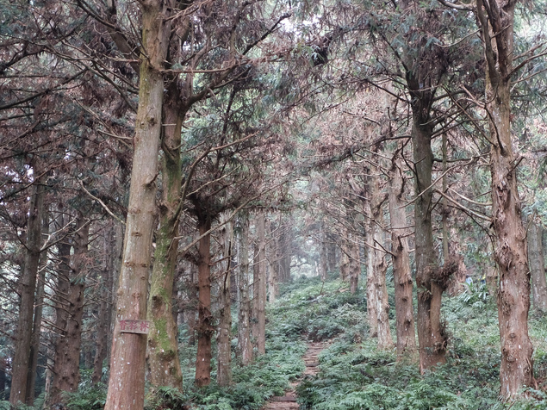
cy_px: 275
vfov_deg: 27.3
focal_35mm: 53
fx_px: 837
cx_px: 344
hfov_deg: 36.0
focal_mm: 23
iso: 1000
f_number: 2
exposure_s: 1/100
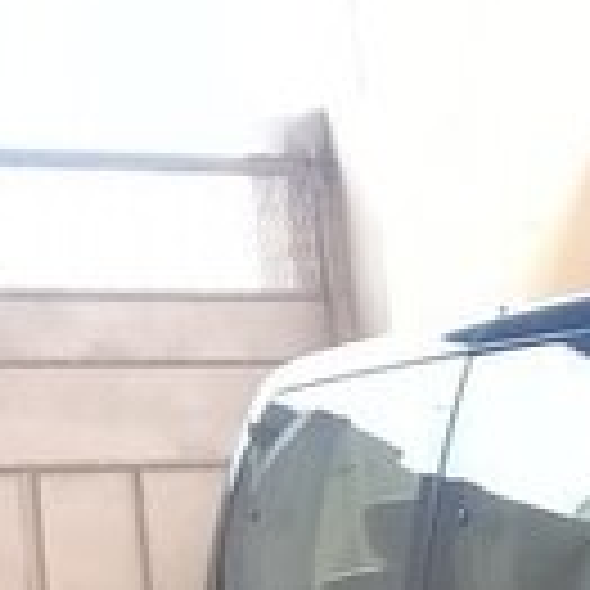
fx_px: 2661
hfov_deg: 11.8
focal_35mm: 138
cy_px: 1011
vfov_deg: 11.8
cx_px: 1009
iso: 80
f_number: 2.2
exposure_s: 1/33
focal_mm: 3.3
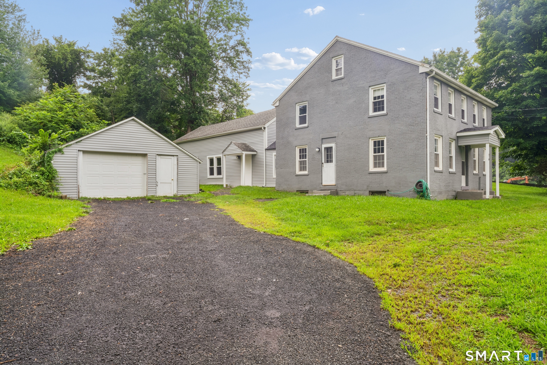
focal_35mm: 23
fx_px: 346
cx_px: 274
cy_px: 182
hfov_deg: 76.6
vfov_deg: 55.5
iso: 100
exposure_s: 1/1.25
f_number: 22
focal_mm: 22.8
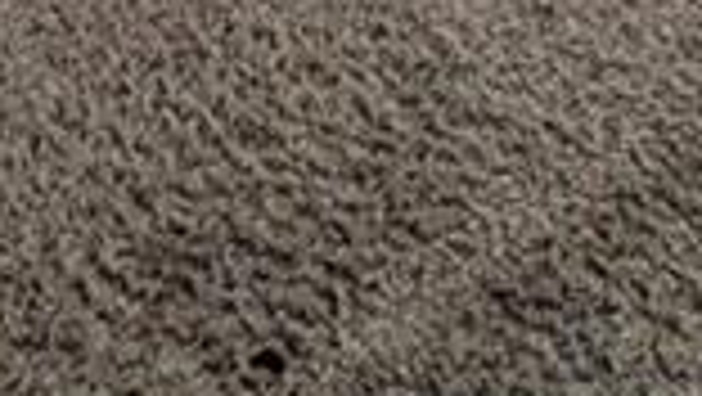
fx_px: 2794
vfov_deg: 5.4
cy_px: -1778
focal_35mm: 150
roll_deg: +0.0
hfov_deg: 12.9
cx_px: 1278
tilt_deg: -5.3
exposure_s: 1/60
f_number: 2.2
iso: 200
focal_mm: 2.22
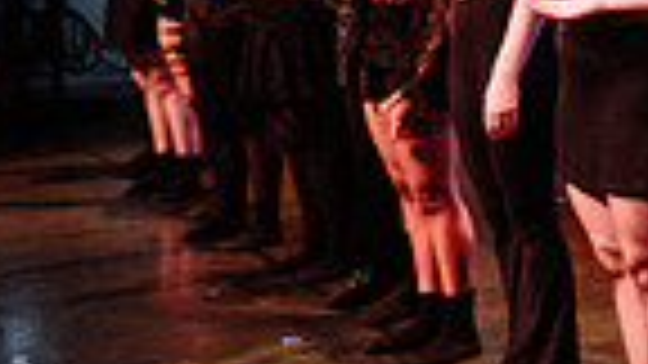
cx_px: 763
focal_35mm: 112
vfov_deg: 10.8
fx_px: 1924
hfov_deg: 18.2
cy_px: 112
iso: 1250
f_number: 2.8
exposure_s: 1/300
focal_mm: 24
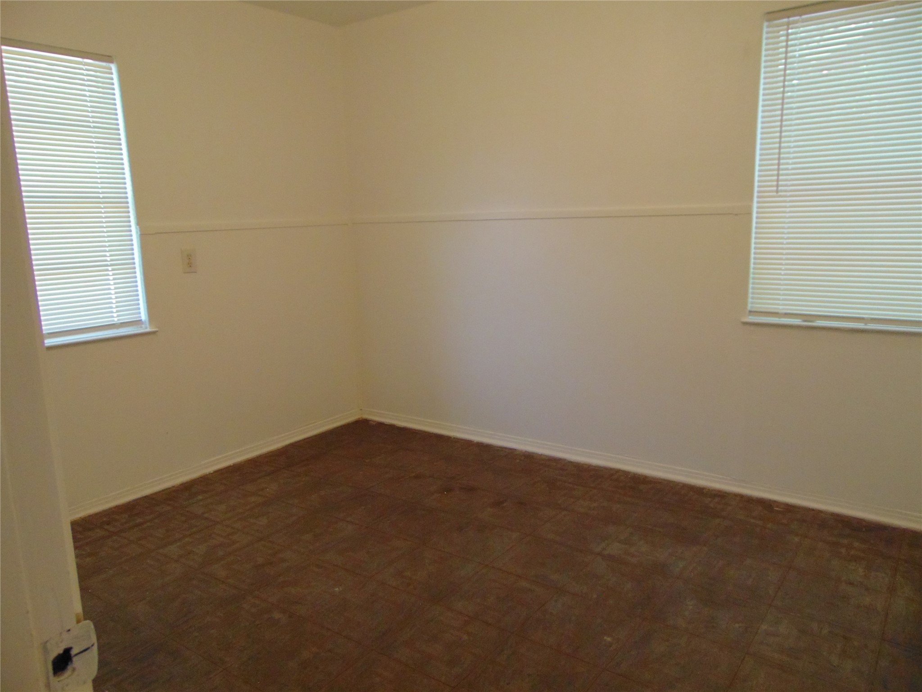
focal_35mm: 25
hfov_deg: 69.4
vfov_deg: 54.9
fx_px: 666
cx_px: 461
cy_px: 346
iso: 320
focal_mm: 4.5
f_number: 3
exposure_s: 1/30
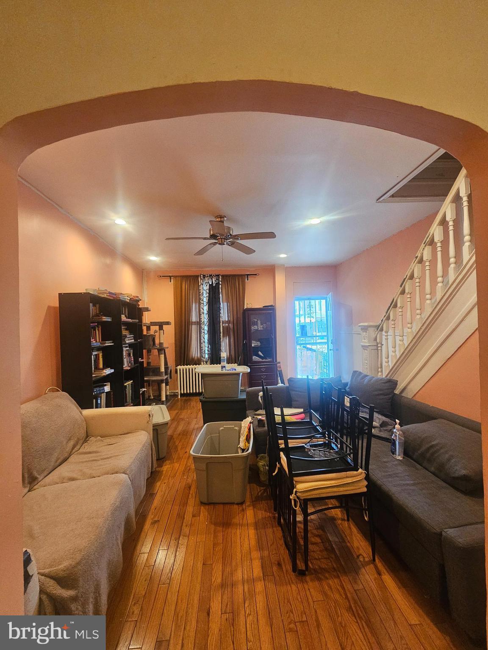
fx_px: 244
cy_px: 325
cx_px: 244
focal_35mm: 13
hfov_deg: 89.9
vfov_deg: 106.2
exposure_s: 1/60
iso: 400
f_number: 2.2
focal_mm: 2.2
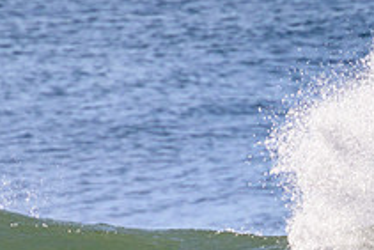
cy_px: 330
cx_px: 269
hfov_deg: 0.8
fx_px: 25605
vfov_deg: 0.6
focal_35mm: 2463
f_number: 11
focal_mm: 800
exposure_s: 1/2000
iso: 800
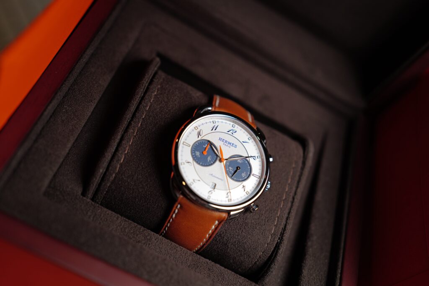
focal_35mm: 43
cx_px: 214
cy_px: 143
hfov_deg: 45.4
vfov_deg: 31.2
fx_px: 512
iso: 100
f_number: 3.5
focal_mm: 43
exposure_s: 1/125
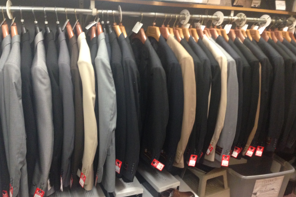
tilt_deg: -20.0
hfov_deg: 54.4
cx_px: 147
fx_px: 288
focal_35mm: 35
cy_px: 107
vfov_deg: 37.8
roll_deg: -3.1
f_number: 2.4
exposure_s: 1/17
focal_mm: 4.12
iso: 400
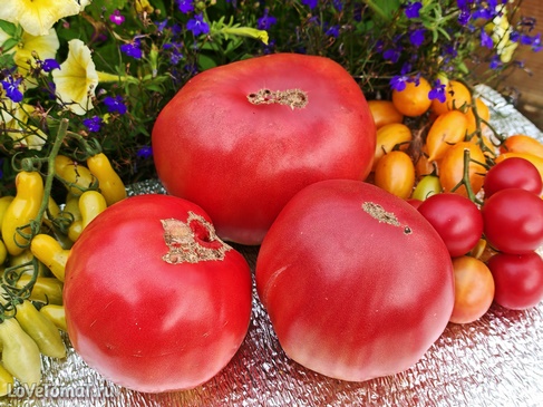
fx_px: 643
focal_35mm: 41
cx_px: 272
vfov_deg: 35.1
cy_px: 204
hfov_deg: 45.8
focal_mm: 6.83
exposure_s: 1/360
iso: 50
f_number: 2
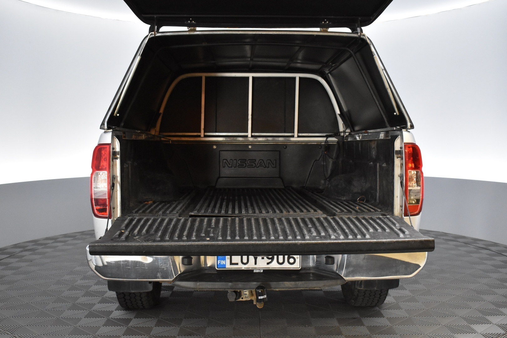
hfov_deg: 49.5
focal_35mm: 39
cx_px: 254
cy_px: 169
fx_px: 549
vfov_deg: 34.2
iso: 3200
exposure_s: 1/125
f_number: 5.6
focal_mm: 26
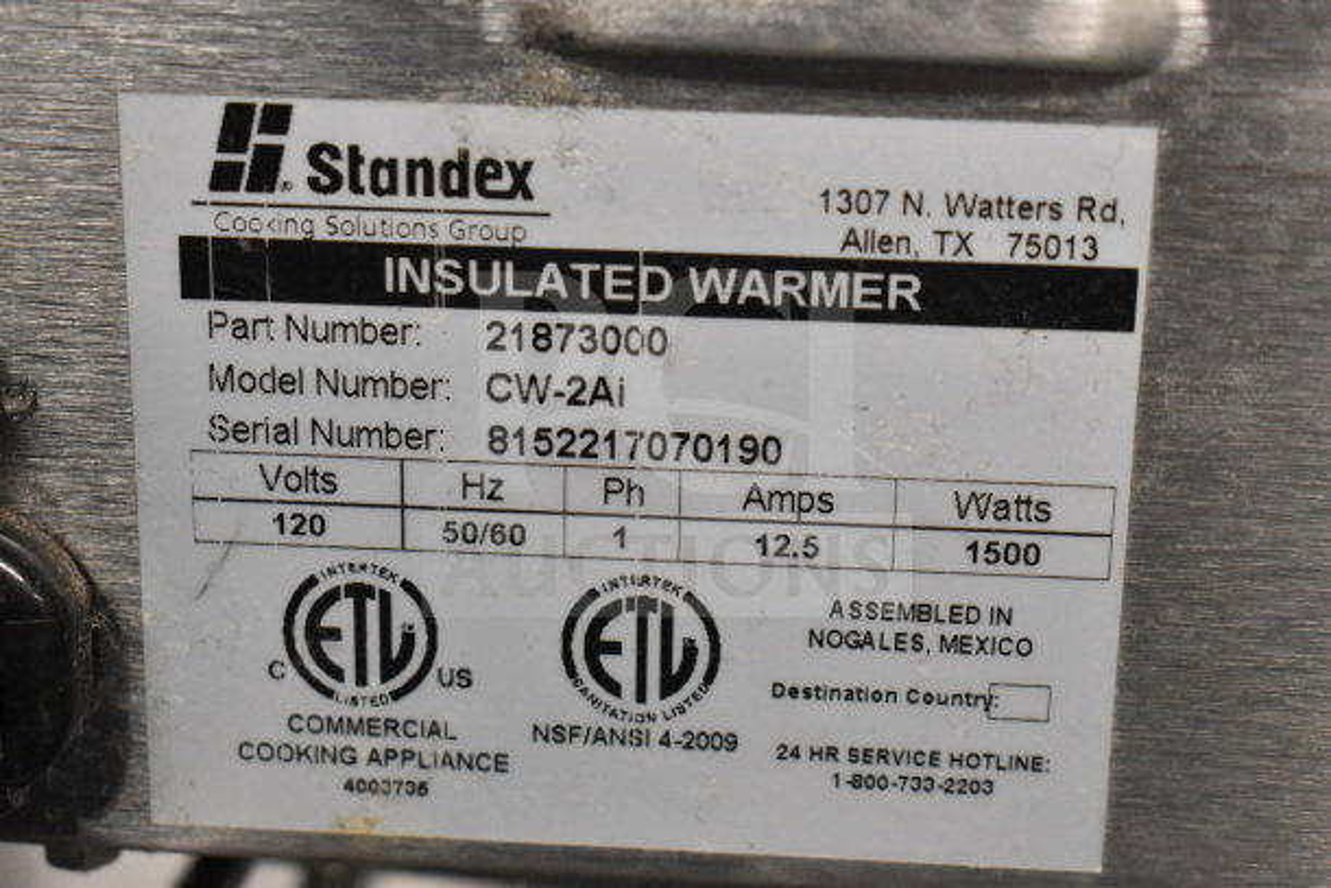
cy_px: 444
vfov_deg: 19.7
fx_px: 2552
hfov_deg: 29.2
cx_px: 666
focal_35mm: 69
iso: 5600
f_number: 5.3
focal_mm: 46
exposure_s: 1/80
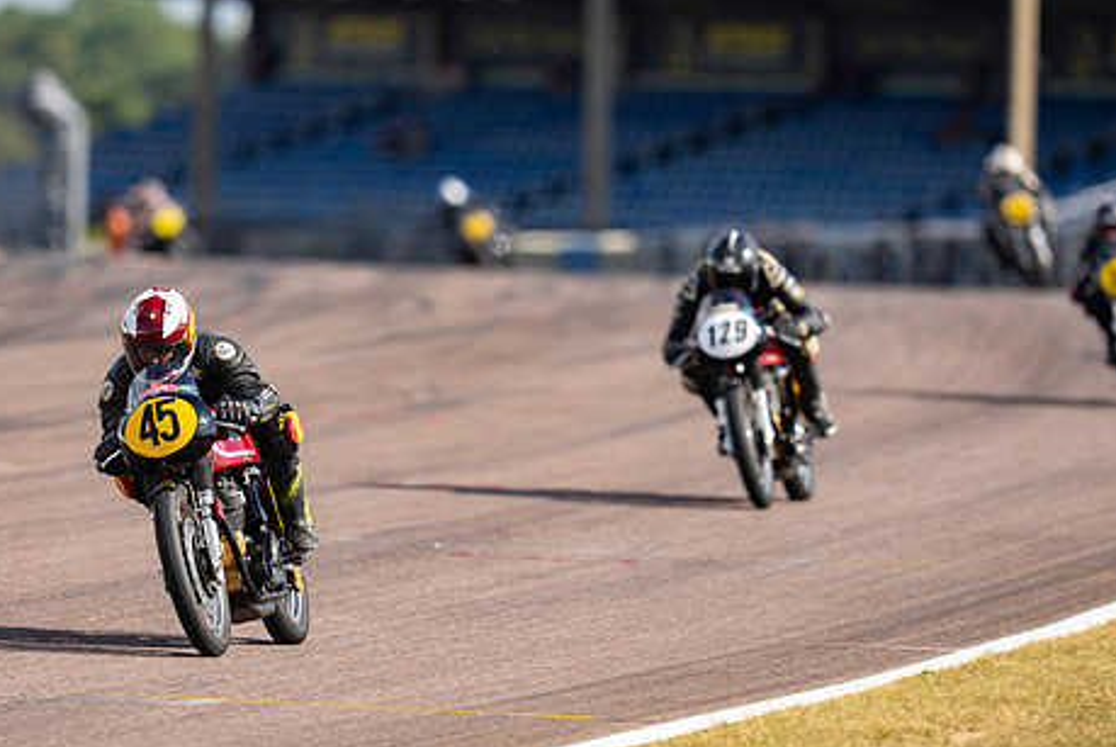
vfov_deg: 2.7
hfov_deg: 4.1
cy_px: 369
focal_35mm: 505
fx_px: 15670
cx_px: 421
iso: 50
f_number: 3.2
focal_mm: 400
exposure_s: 1/500
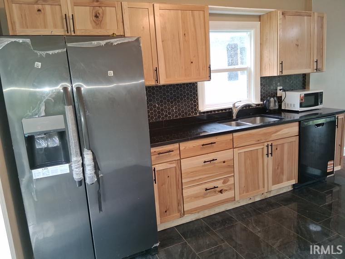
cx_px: 172
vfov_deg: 53.1
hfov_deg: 67.3
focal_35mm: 26
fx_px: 259
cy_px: 130
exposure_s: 1/60
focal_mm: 3.98
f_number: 1.8
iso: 25
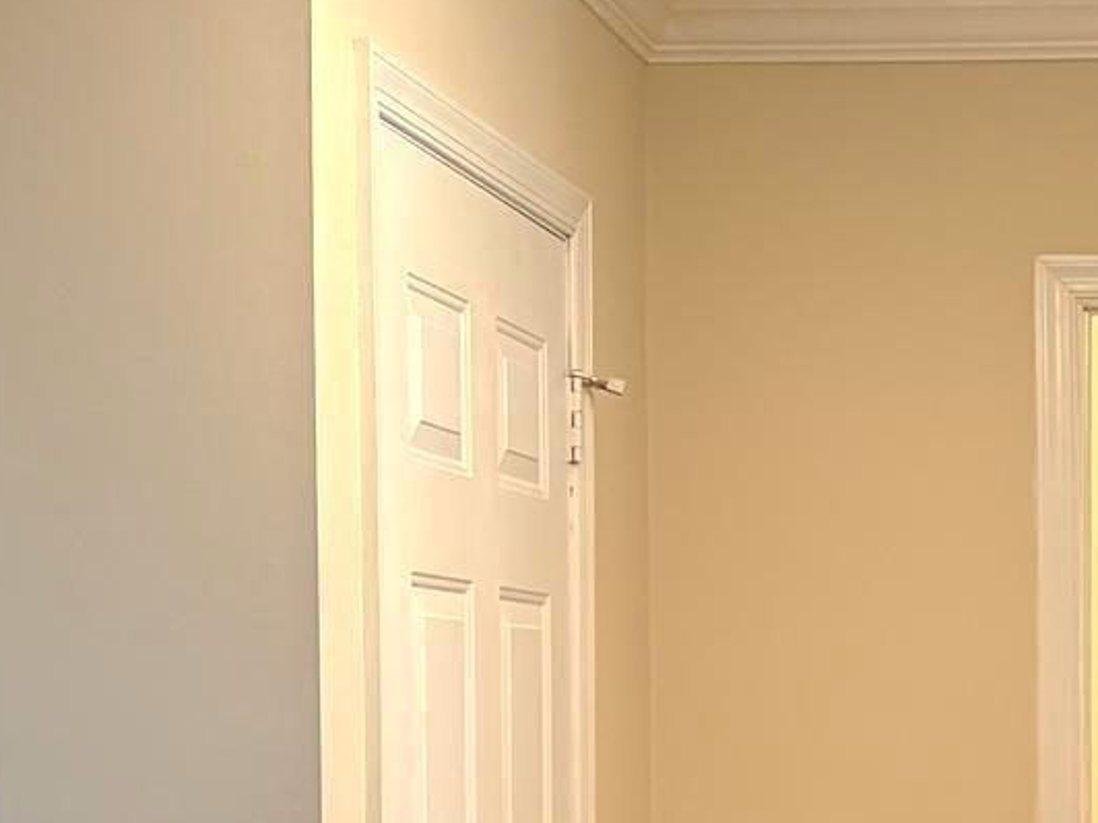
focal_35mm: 100
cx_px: 1061
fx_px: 3172
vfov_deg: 14.4
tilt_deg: -4.0
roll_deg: -0.3
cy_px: 943
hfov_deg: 19.2
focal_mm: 5.96
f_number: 1.6
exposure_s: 1/60
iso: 250
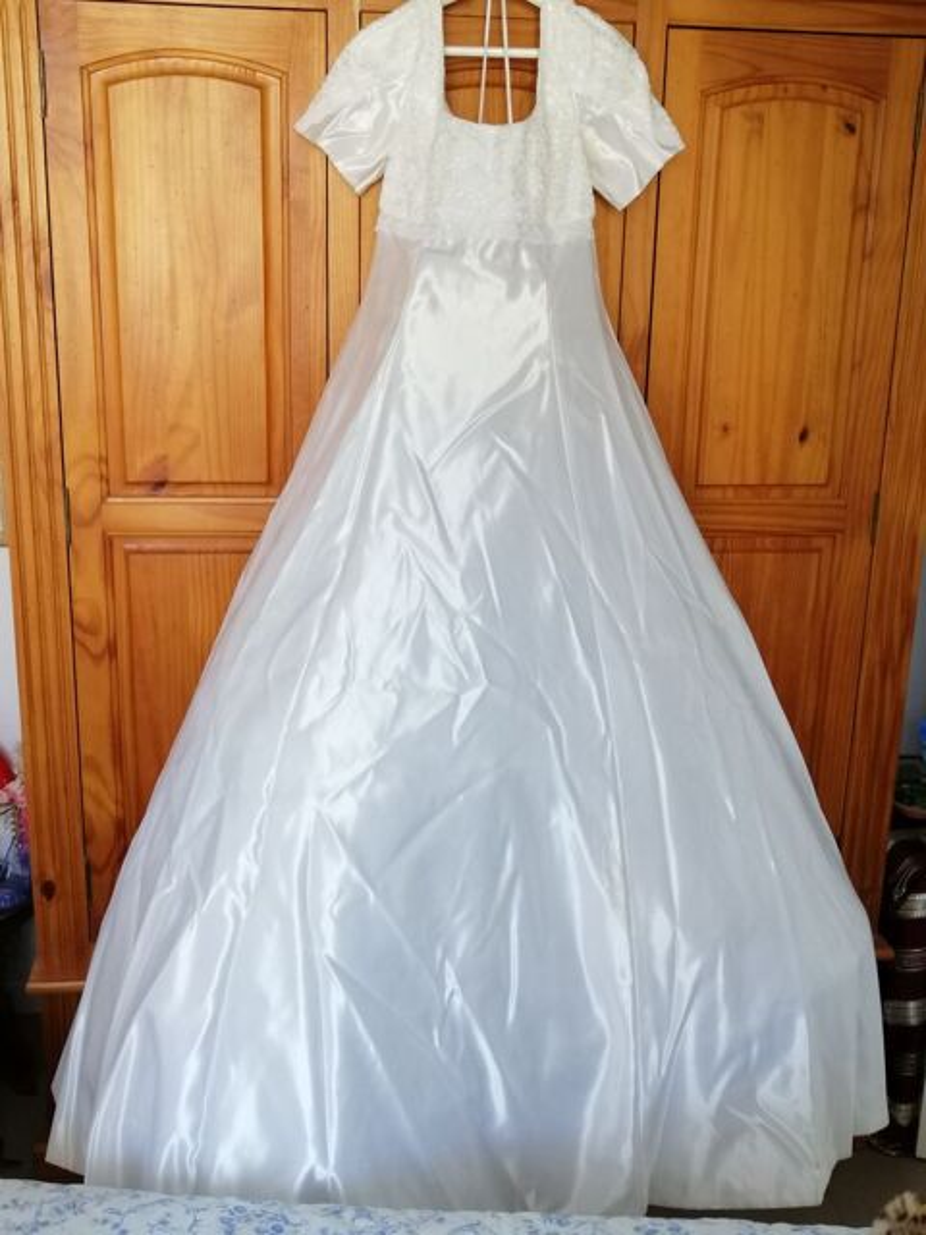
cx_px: 463
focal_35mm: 37
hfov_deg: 38.7
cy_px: 618
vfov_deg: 50.1
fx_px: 1320
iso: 250
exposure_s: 1/33.3
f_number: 1.8
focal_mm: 3.95
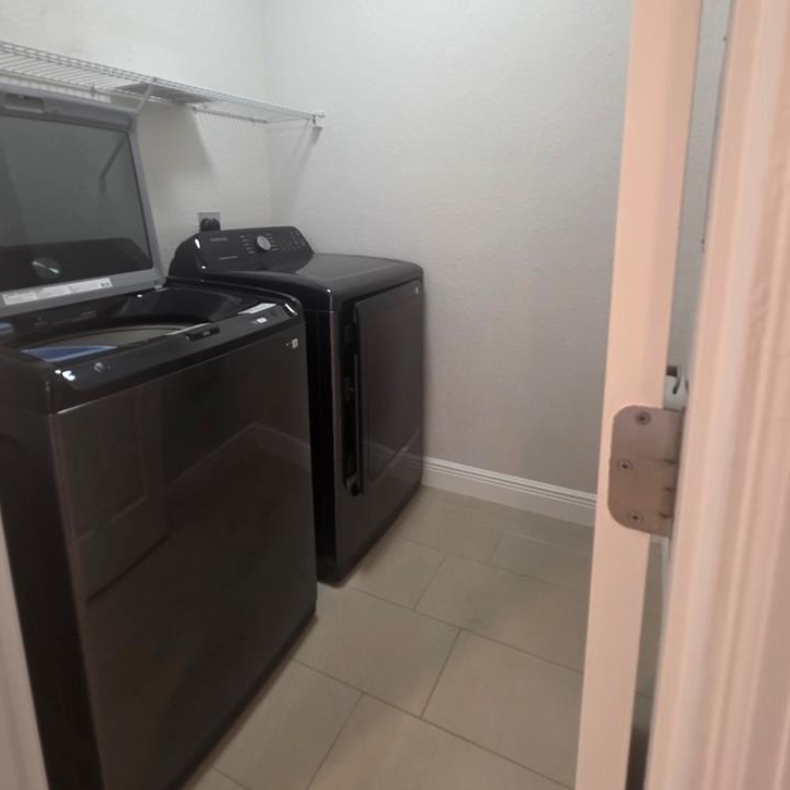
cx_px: 396
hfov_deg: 77.7
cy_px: 304
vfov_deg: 76.5
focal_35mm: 19
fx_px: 491
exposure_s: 1/60
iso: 160
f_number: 1.9
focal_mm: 2.2
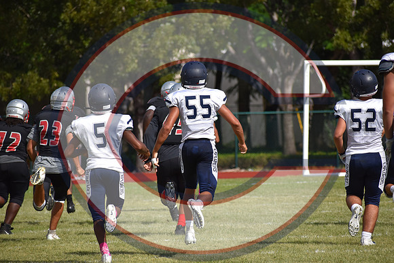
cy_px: 132
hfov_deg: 6.2
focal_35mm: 330
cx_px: 197
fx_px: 3612
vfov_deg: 4.2
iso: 220
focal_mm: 220
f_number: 5.6
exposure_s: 1/2000
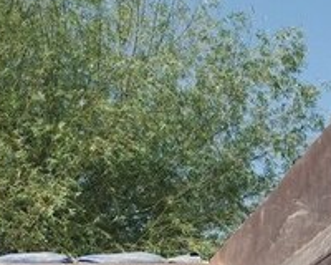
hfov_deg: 21.1
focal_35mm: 90
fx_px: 882
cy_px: 330
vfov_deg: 16.3
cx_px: 74
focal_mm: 3.7
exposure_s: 1/1338
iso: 64
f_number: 1.9
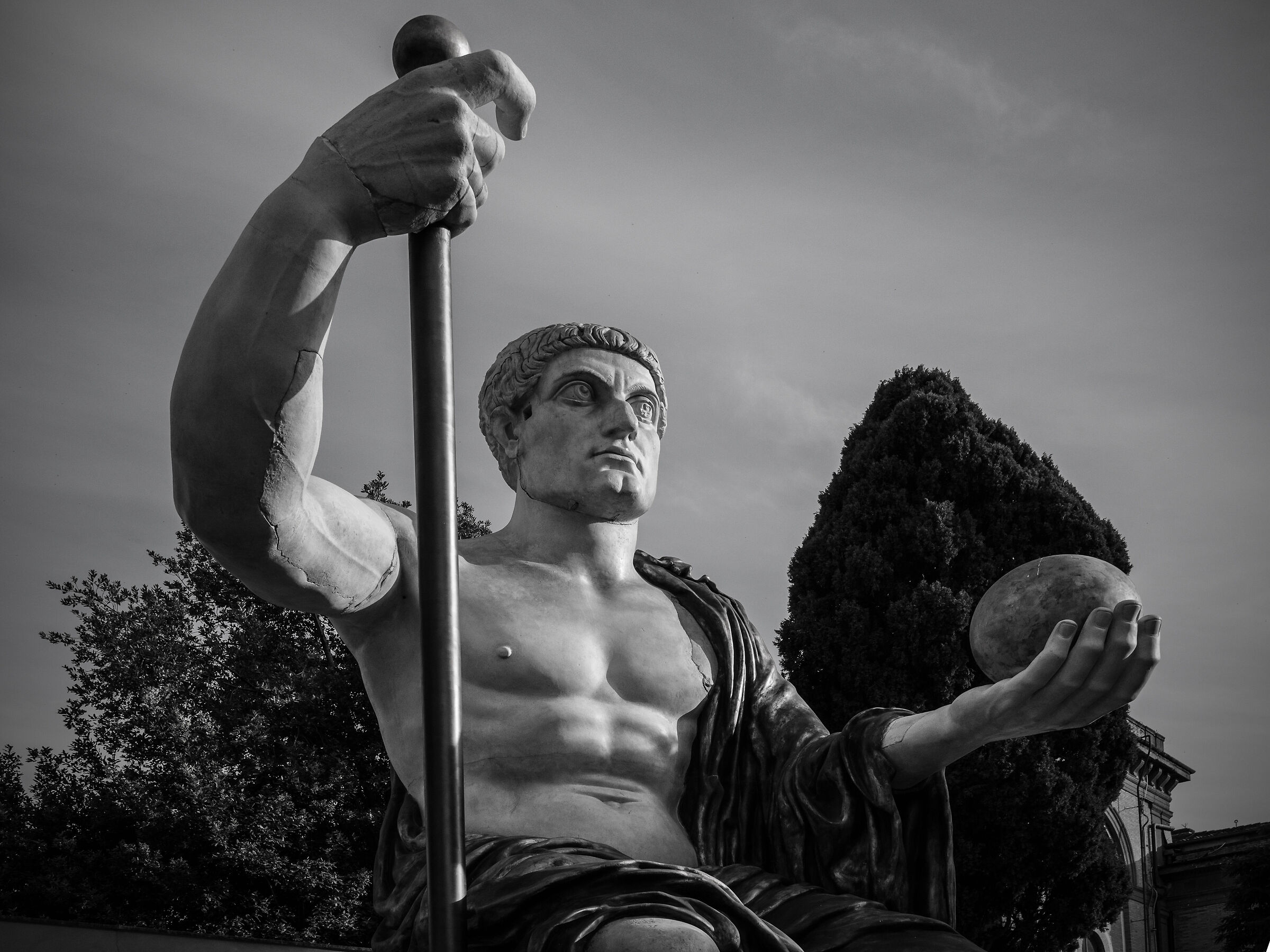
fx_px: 1468
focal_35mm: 40
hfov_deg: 46.8
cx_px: 635
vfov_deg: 36.0
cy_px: 476
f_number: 5
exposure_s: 1/1000
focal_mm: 20
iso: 200
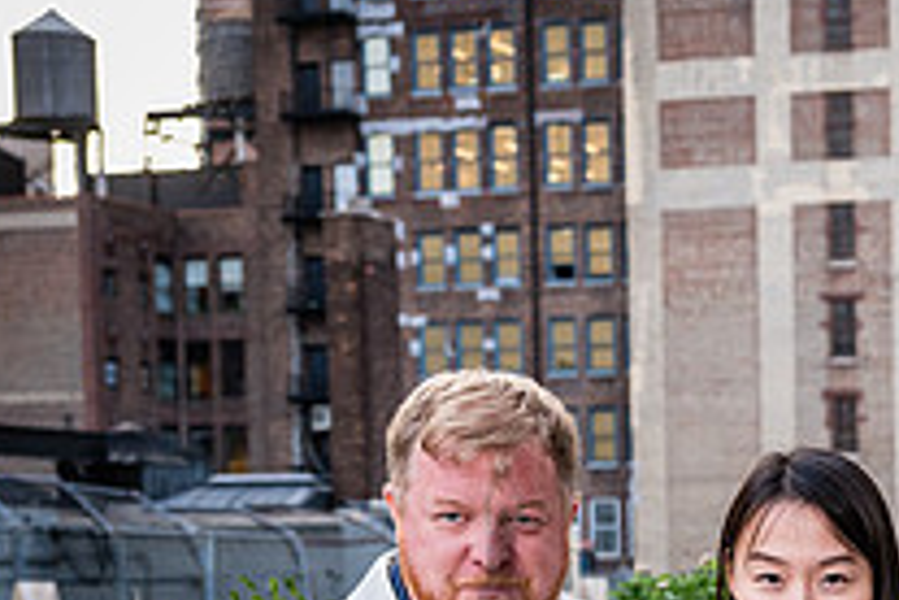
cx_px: 1060
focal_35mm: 98
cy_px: 746
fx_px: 2447
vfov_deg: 13.5
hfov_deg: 19.7
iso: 1000
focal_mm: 35
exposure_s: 1/250
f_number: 4
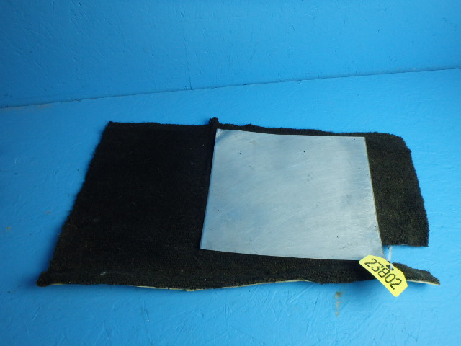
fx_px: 373
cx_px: 230
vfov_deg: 49.7
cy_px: 173
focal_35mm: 28
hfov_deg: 63.4
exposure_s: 1/60
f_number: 3.9
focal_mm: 5
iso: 200
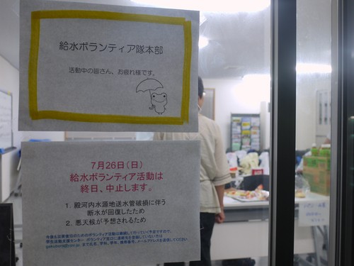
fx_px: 430
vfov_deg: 34.3
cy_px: 133
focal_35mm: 42
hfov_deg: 44.8
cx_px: 177
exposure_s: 1/30
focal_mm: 21
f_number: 4.5
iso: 200
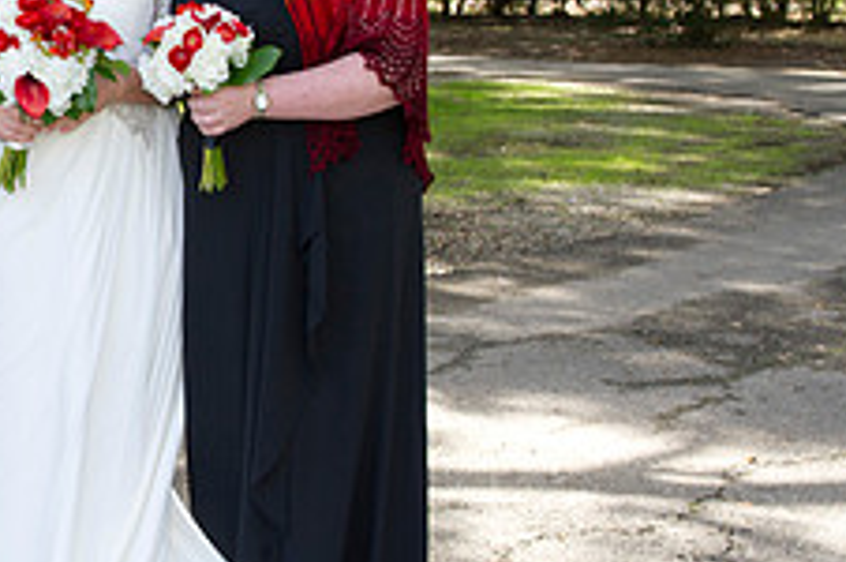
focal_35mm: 72
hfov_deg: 26.7
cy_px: 176
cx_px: 11
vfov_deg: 18.8
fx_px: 1690
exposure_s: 1/160
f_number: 5.6
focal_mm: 28
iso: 320
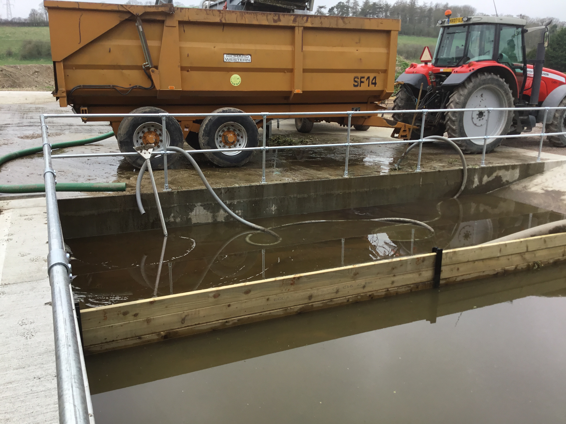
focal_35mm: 31
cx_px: 283
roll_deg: -2.8
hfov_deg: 58.4
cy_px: 212
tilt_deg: -13.1
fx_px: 507
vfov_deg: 45.4
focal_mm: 3.3
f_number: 2.4
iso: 25
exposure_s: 1/436
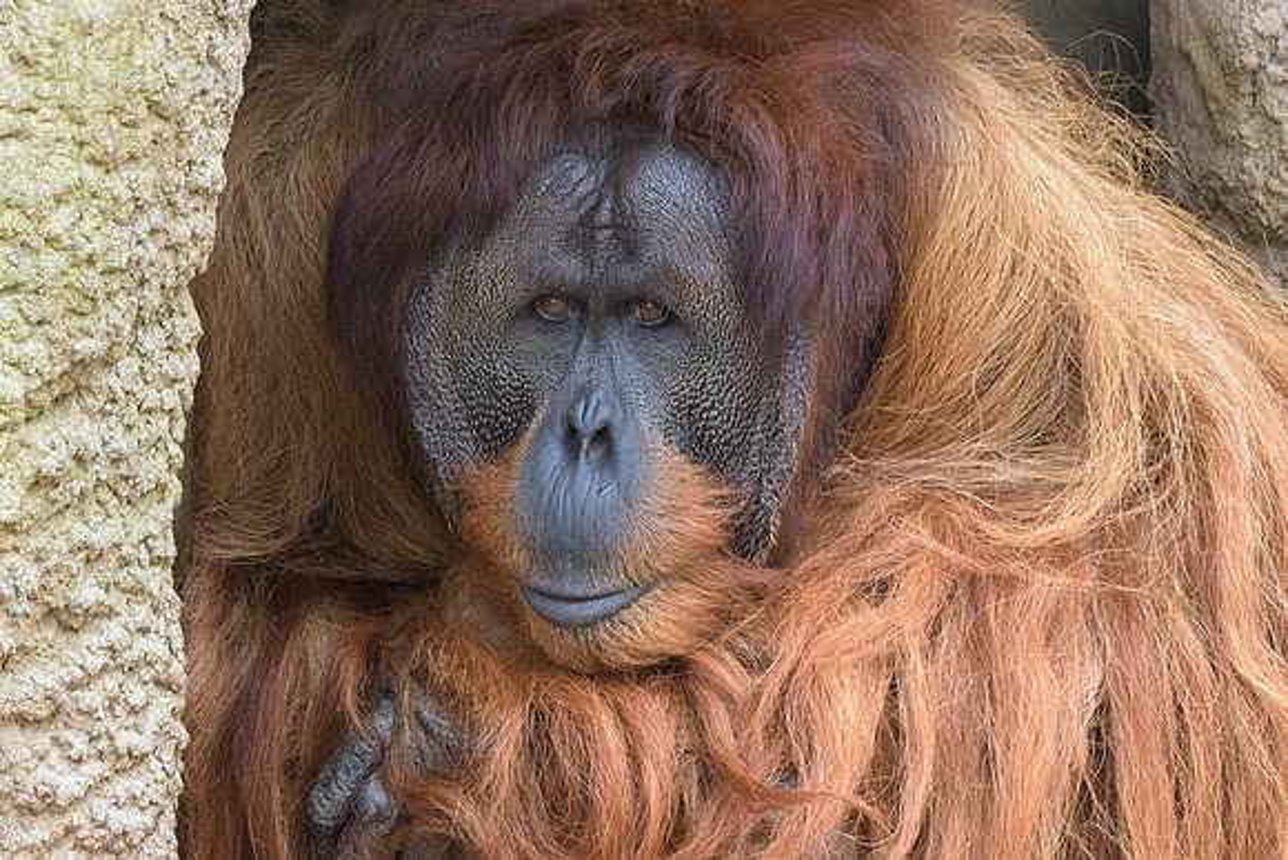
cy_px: 395
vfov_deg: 2.9
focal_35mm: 482
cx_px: 719
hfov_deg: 4.3
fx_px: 17262
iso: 2500
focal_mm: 175
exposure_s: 1/200
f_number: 8
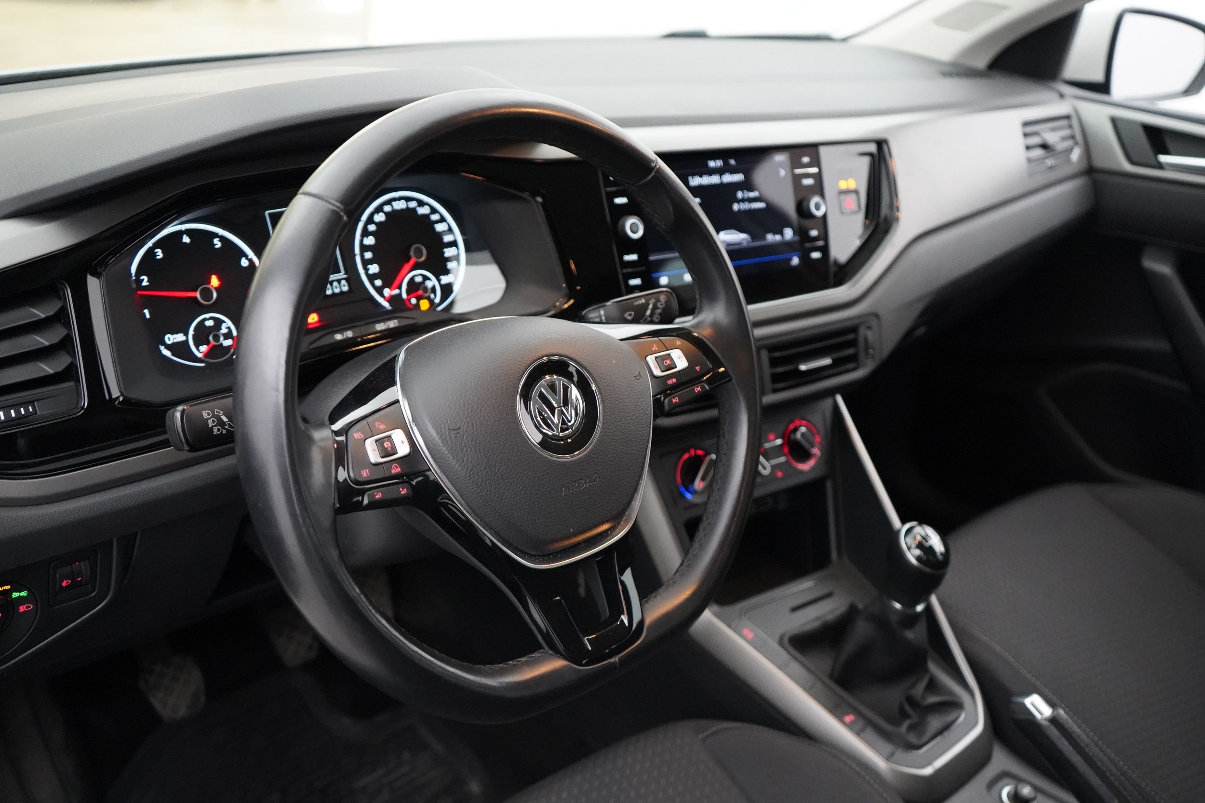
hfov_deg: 58.7
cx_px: 602
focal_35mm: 32
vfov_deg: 41.1
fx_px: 1071
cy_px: 402
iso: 12800
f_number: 4
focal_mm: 32
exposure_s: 1/125
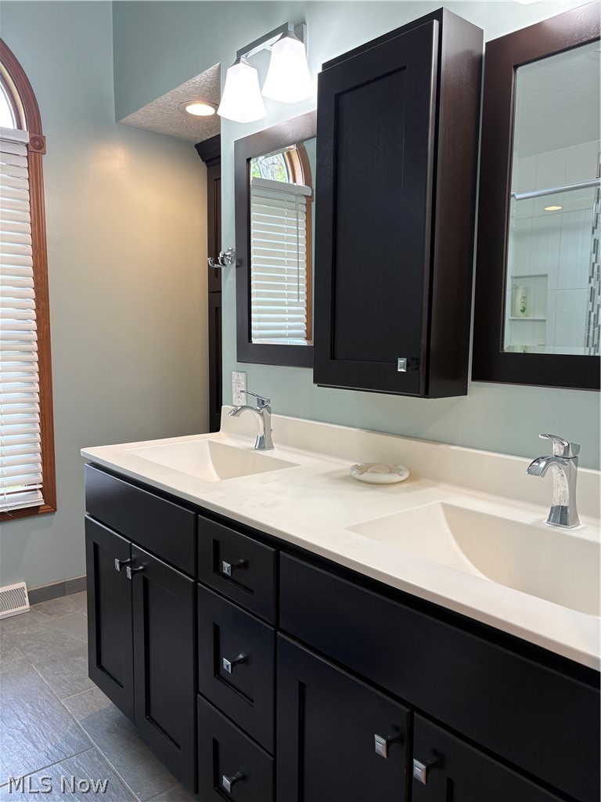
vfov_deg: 67.3
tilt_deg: -5.9
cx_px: 300
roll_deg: -1.7
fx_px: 602
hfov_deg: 53.1
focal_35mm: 26
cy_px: 401
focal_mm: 5.96
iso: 64
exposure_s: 1/60
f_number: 1.6
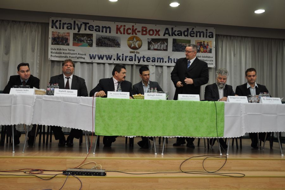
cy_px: 95
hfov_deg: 51.3
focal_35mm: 38
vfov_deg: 35.4
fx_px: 297
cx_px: 142
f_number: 3.8
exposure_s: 1/60
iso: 400
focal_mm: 25
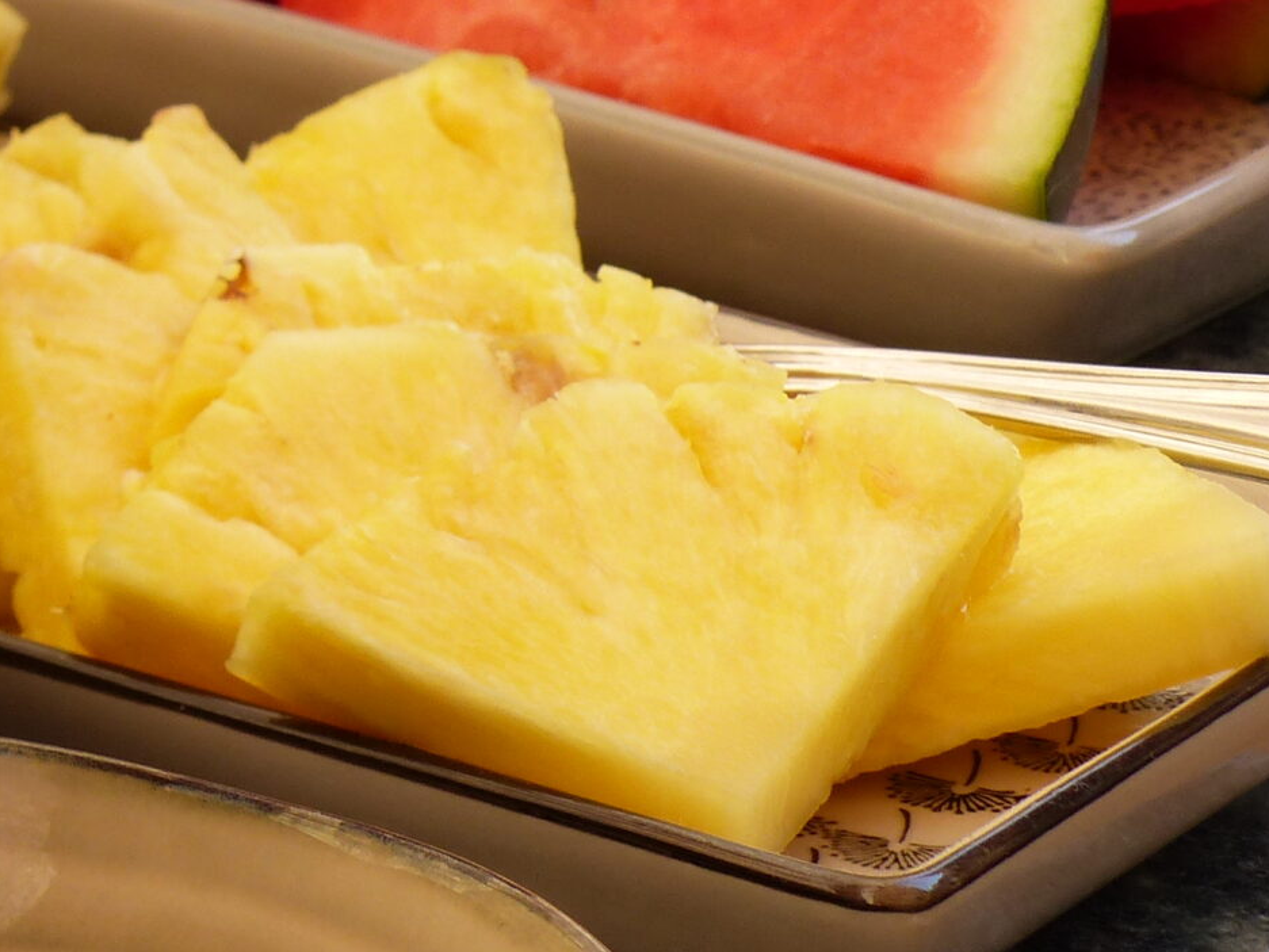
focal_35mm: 317
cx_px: -394
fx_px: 11623
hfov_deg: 6.2
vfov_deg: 4.7
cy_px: 238
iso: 100
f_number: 4
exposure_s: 1/200
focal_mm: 20.9
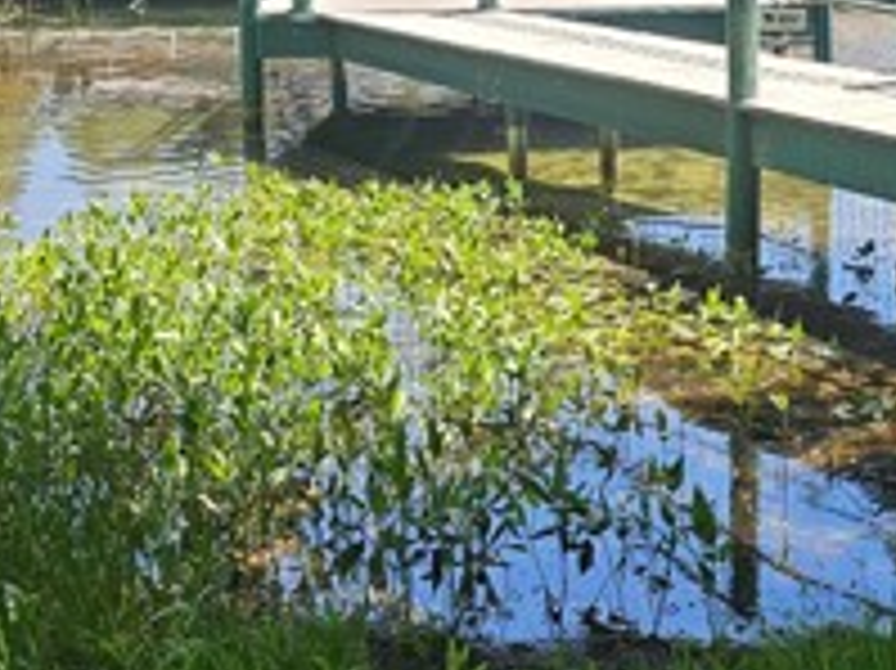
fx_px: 1914
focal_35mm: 74
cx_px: 833
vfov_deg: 19.5
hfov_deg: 25.4
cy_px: 49
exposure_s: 1/200
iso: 10
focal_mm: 6.3
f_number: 1.7
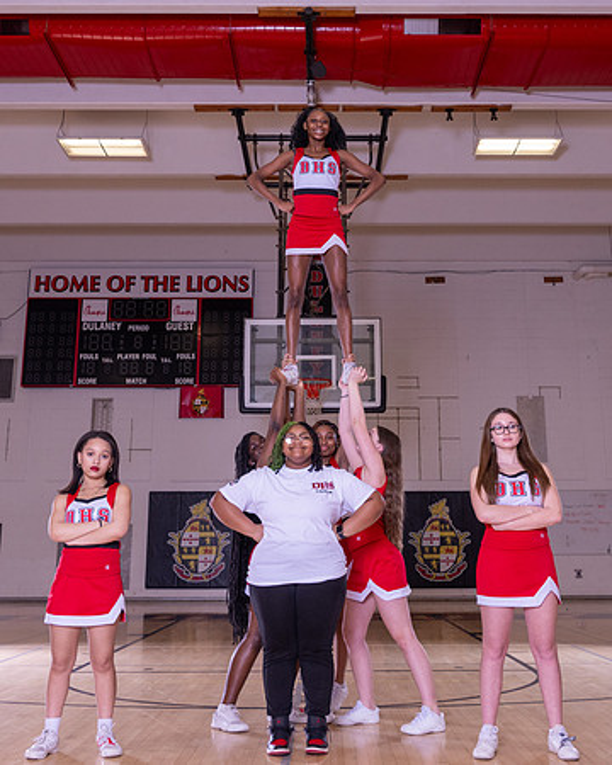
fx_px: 1009
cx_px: 348
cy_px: 301
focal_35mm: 45
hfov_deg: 33.7
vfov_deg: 41.3
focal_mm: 26
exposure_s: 1/160
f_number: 6.3
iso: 640
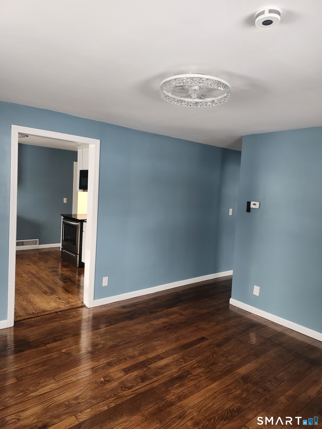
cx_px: 161
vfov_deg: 73.9
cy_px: 214
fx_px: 285
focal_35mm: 23
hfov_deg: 58.9
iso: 500
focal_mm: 5.54
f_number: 1.8
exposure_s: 1/120
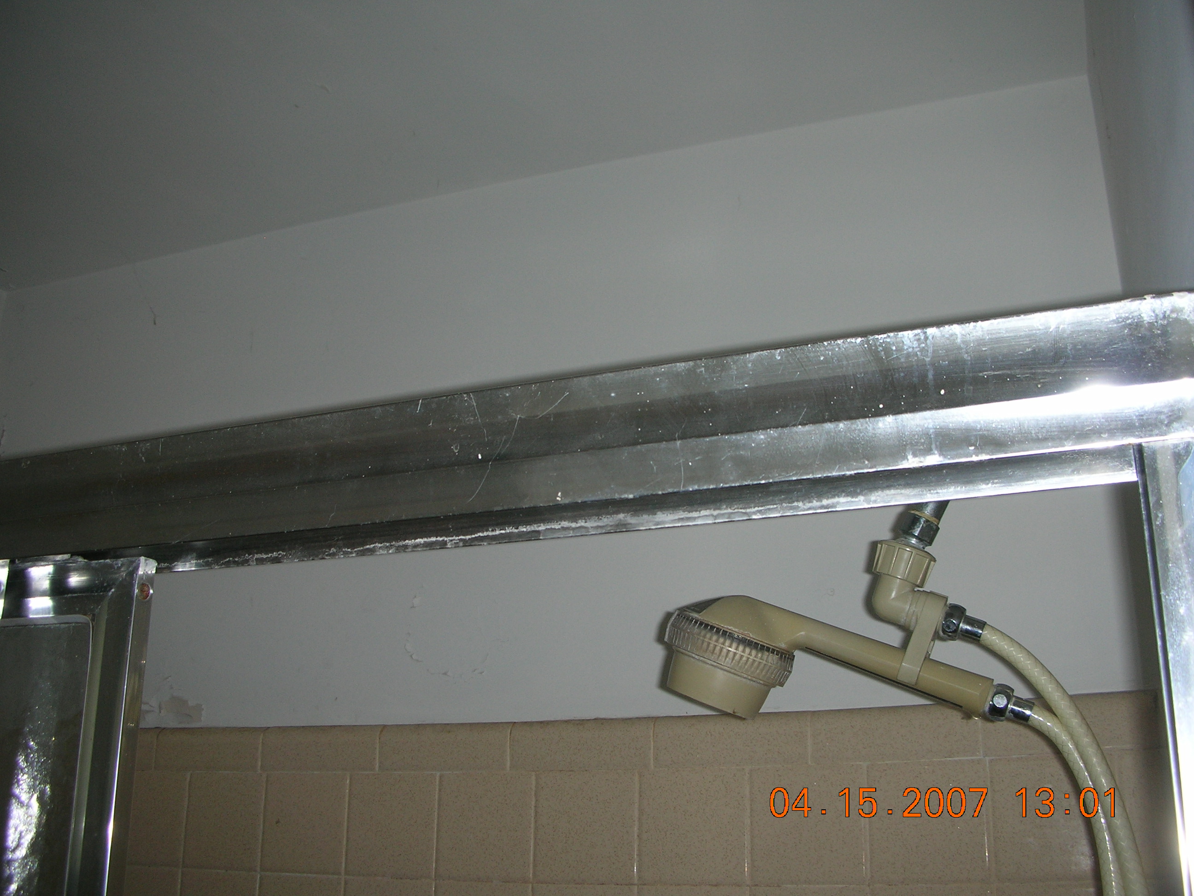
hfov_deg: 52.6
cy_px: 448
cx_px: 597
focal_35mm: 35
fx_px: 1207
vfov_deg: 40.7
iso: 50
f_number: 3
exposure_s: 1/60.1
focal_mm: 5.8
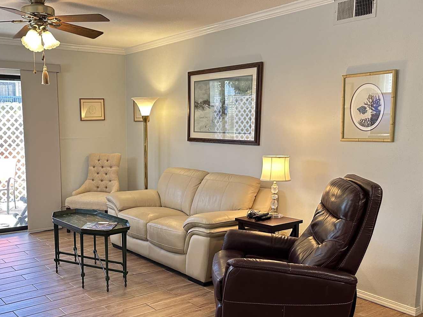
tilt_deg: -8.7
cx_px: 133
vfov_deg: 38.5
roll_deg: +0.5
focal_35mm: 37
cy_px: 187
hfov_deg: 49.1
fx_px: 452
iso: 250
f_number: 1.78
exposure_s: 1/60
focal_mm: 6.86
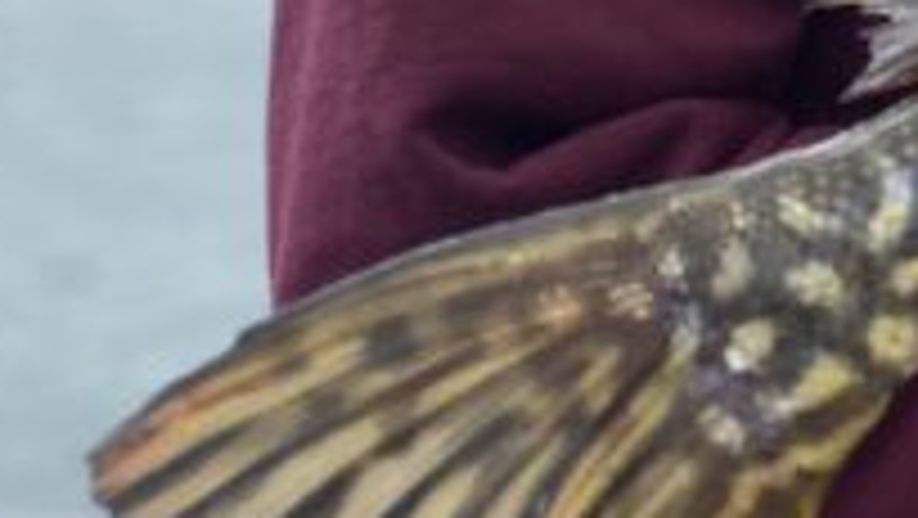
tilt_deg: -4.5
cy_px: -513
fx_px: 3458
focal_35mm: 142
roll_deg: -1.8
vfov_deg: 8.2
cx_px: 1876
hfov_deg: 13.0
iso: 32
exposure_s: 1/1927
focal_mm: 4.25
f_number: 1.8
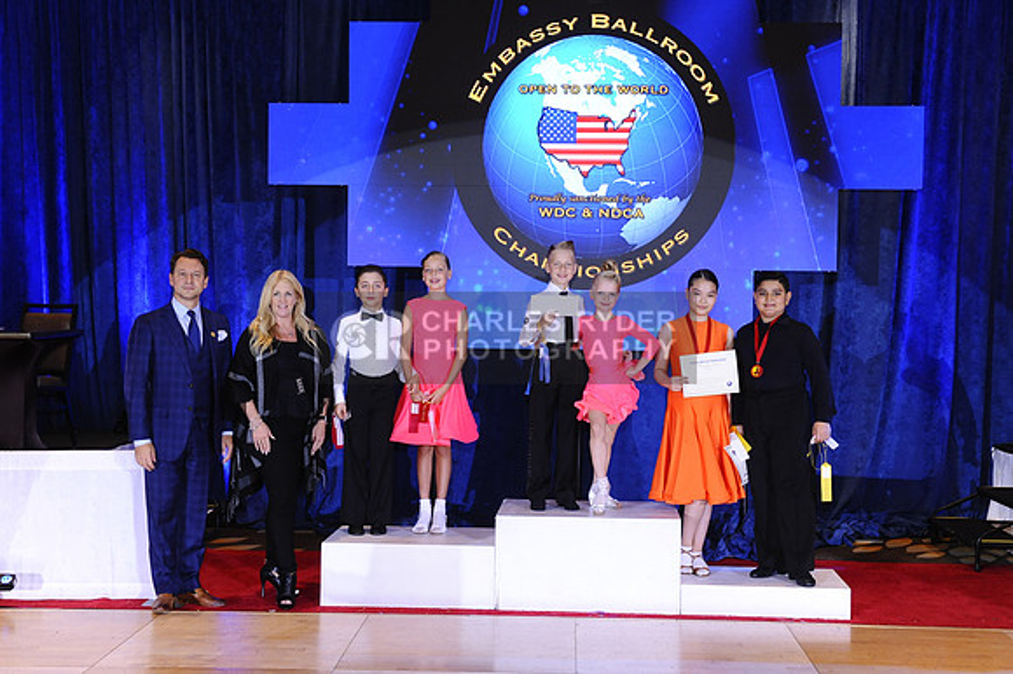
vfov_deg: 27.0
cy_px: 337
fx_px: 1406
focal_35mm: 50
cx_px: 506
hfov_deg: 39.6
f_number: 5.6
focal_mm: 50
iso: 2000
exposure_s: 1/250
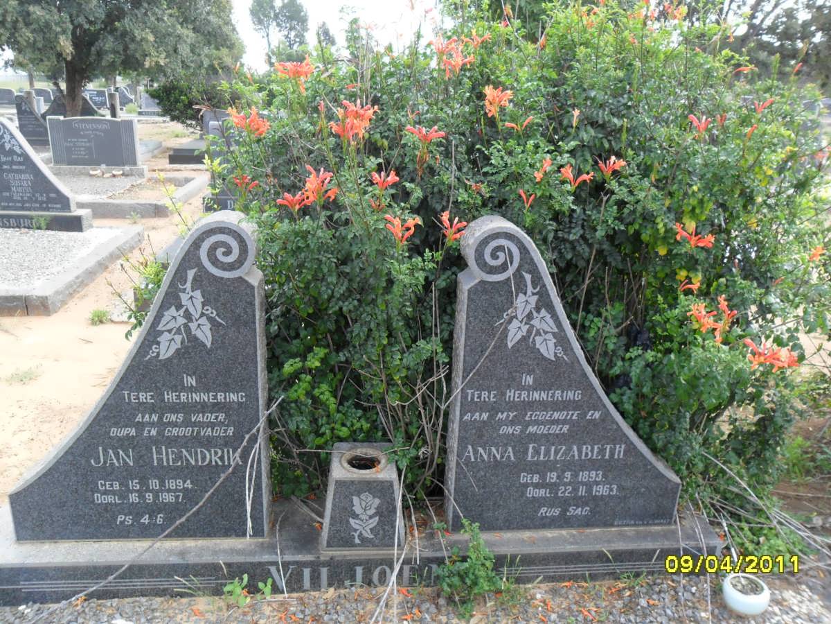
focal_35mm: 27
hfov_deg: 65.3
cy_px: 312
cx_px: 416
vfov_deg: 51.4
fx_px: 648
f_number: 3.5
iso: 100
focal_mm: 4.9
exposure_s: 1/90
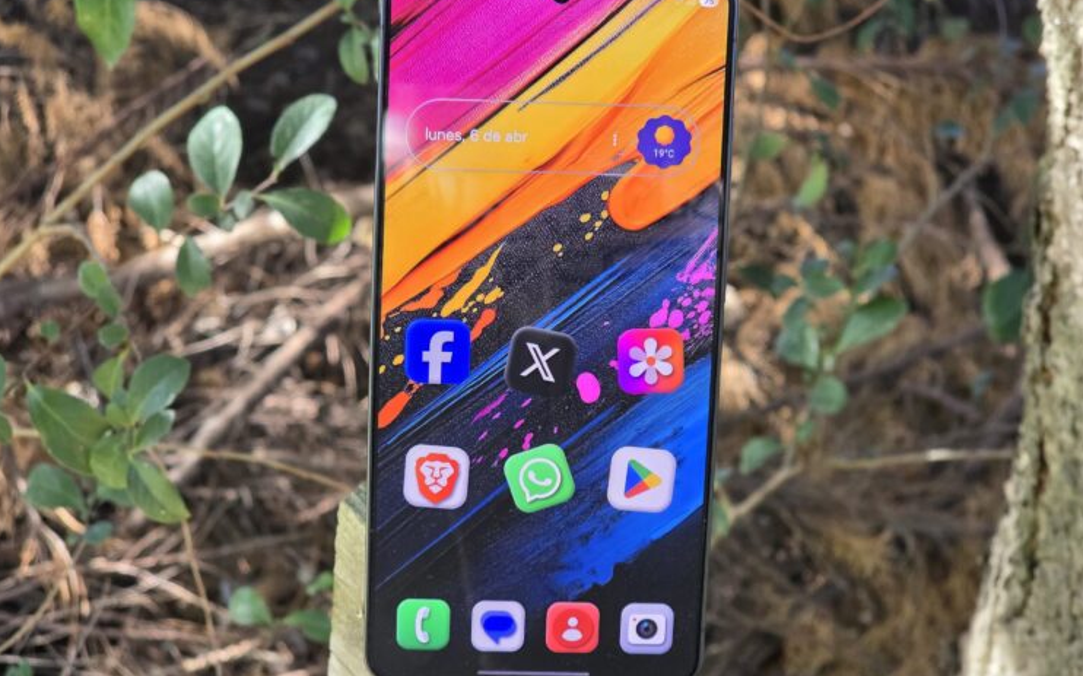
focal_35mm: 74
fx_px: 2183
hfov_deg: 27.9
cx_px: 542
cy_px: 342
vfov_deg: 17.6
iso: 200
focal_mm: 7.9
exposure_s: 1/100
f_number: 2.4
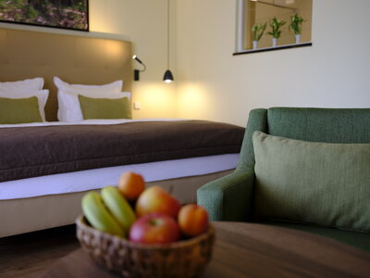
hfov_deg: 51.4
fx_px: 385
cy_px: 139
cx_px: 185
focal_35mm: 36
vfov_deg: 39.7
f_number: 3.2
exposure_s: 1/18
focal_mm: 45
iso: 200
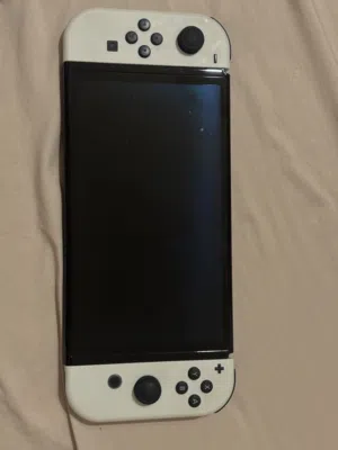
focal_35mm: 52
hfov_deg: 28.0
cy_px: 225
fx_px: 677
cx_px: 169
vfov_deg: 36.8
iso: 250
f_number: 1.6
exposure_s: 1/25
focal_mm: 5.96
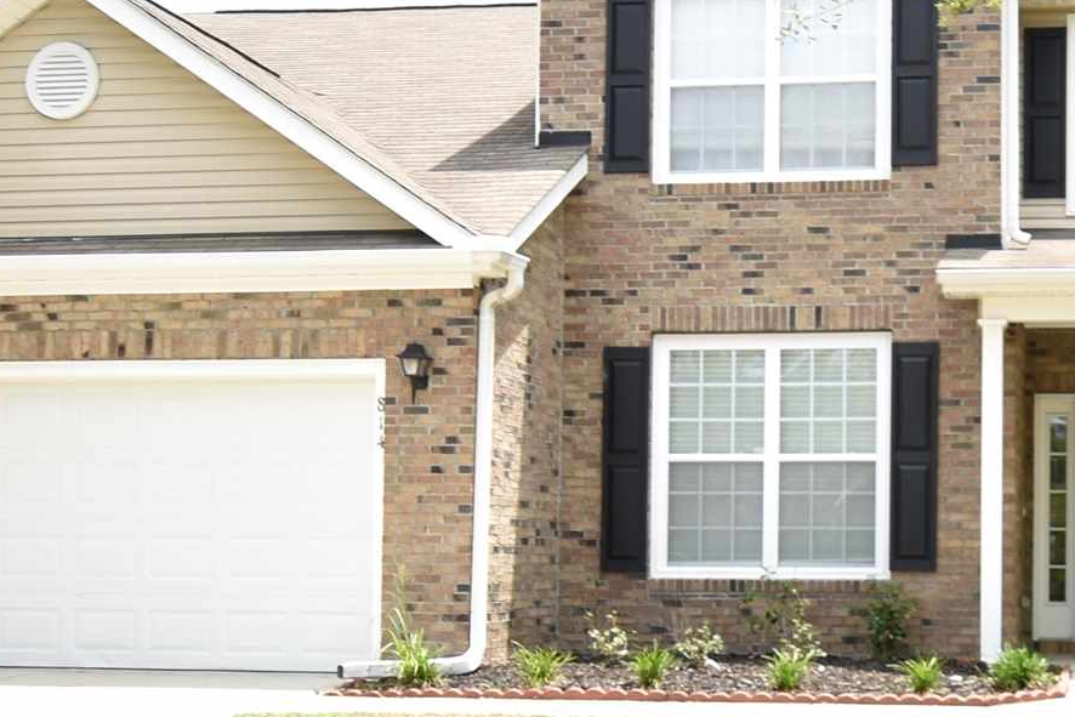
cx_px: 959
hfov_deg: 36.0
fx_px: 1553
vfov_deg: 25.8
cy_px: 502
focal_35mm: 52
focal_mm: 10
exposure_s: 1/200
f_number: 5
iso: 100
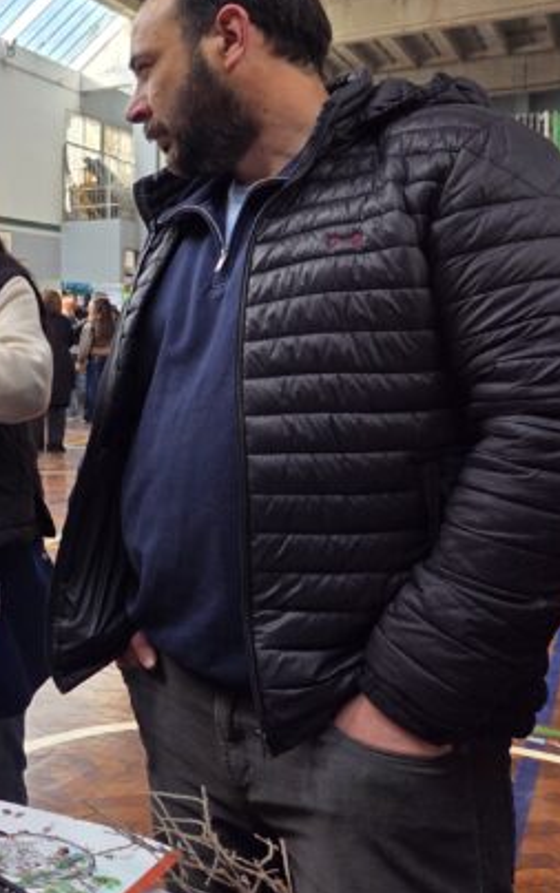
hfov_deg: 26.0
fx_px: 1024
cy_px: 349
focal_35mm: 42
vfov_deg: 46.9
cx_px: -170
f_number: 1.8
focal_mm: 5.4
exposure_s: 1/100
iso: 25
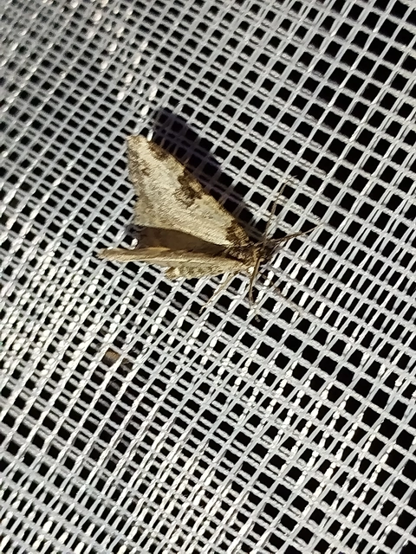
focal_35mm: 93
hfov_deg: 15.9
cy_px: 277
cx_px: 208
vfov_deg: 21.1
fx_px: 1490
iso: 100
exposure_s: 1/50
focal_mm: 5.31
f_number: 1.7
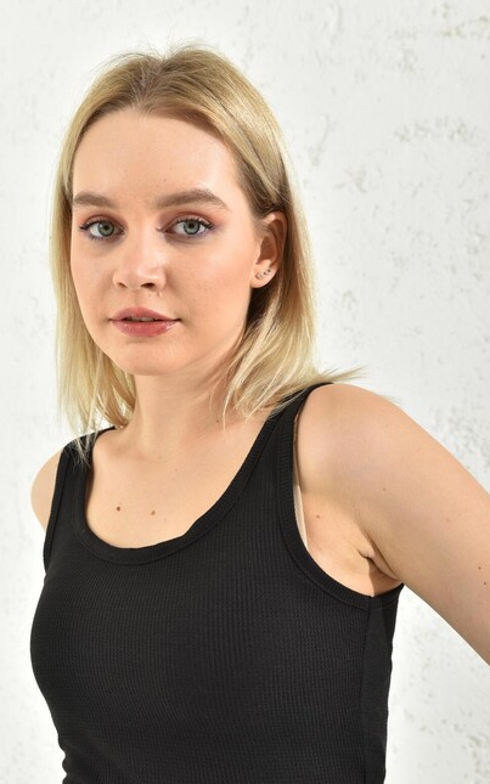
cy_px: 404
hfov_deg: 28.5
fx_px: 962
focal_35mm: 45
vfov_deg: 44.4
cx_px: 198
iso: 100
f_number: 7.1
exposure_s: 1/160
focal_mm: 38
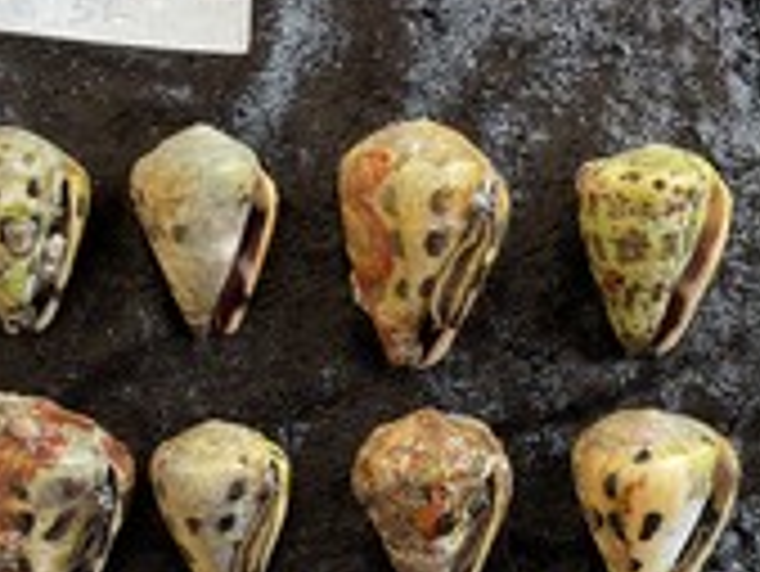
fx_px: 1318
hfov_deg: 32.1
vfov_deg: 24.1
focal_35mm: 60
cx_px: 459
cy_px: 453
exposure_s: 1/60
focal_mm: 3
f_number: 1.8
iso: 50
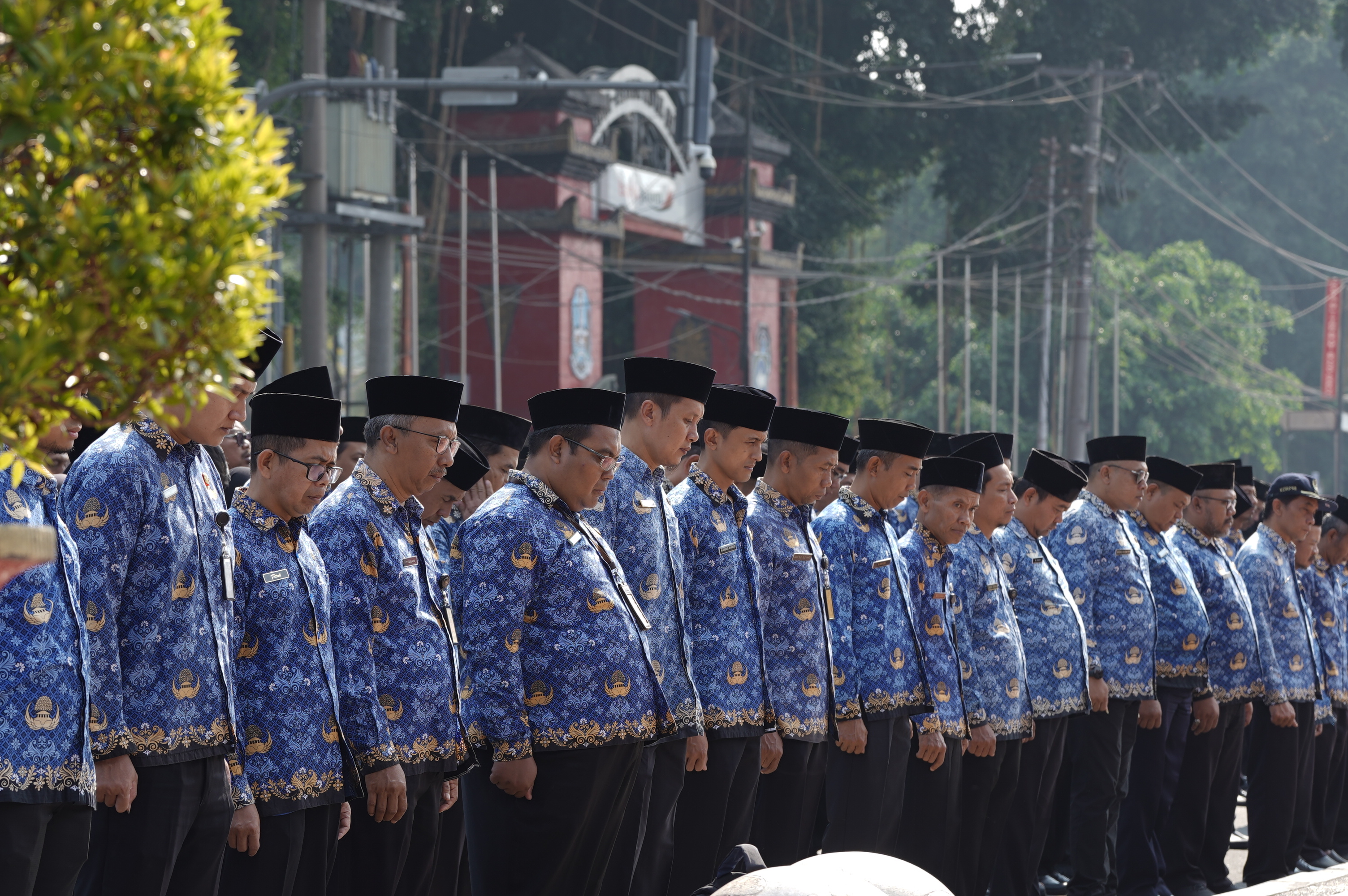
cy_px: 448
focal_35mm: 142
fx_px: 5312
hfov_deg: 14.5
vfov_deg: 9.6
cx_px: 674
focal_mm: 94.9
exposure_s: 1/125
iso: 80
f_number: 5.6
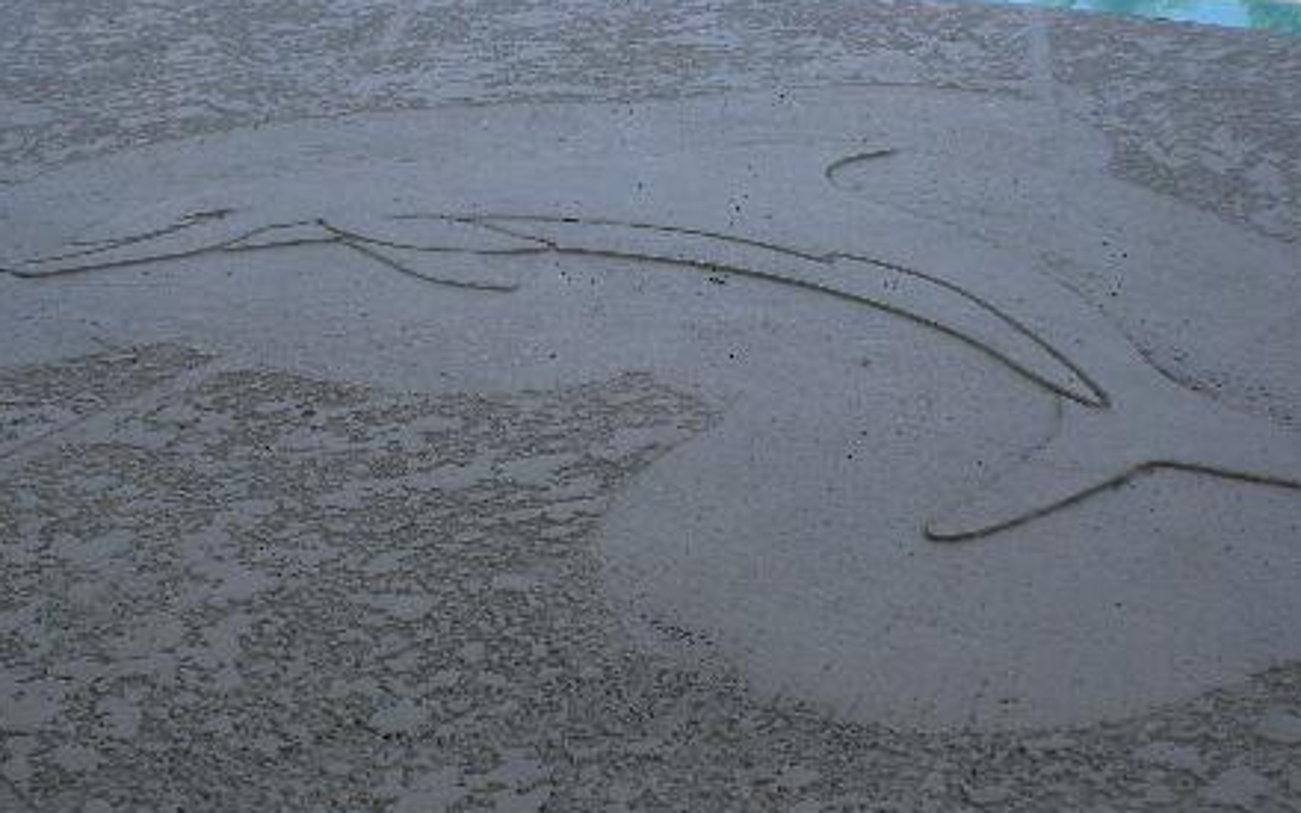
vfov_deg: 23.9
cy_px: 272
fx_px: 1915
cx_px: 606
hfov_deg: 37.5
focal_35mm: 54
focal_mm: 6.3
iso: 80
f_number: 4.6
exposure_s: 1/215
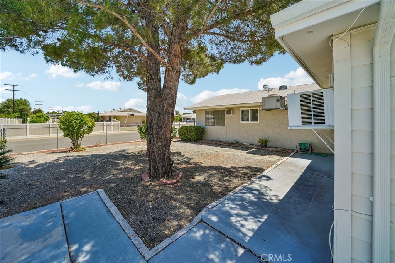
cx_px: 198
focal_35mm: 13
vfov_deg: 85.4
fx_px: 143
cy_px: 132
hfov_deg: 108.3
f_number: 9
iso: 100
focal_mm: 13
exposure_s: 1/125
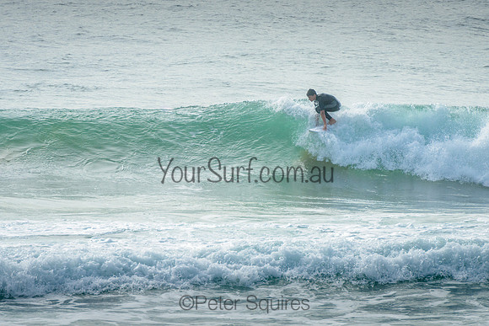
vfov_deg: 2.8
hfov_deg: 4.2
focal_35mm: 490
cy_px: 152
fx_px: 6663
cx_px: 240
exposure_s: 1/1600
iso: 500
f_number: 11
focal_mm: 400
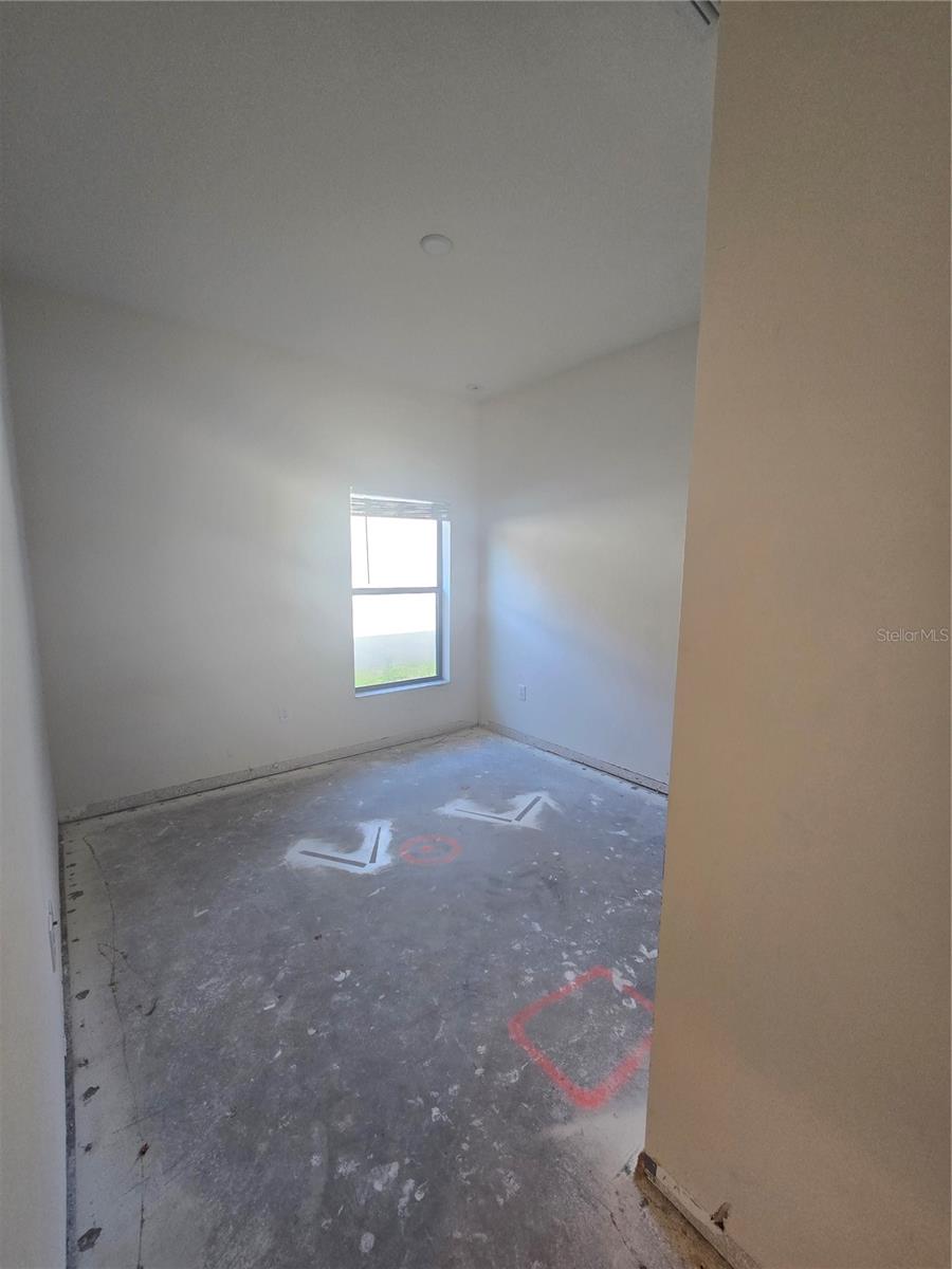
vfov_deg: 106.2
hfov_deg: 89.9
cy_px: 634
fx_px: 477
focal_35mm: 13
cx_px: 476
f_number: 2.2
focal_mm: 2.2
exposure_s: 1/60
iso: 125
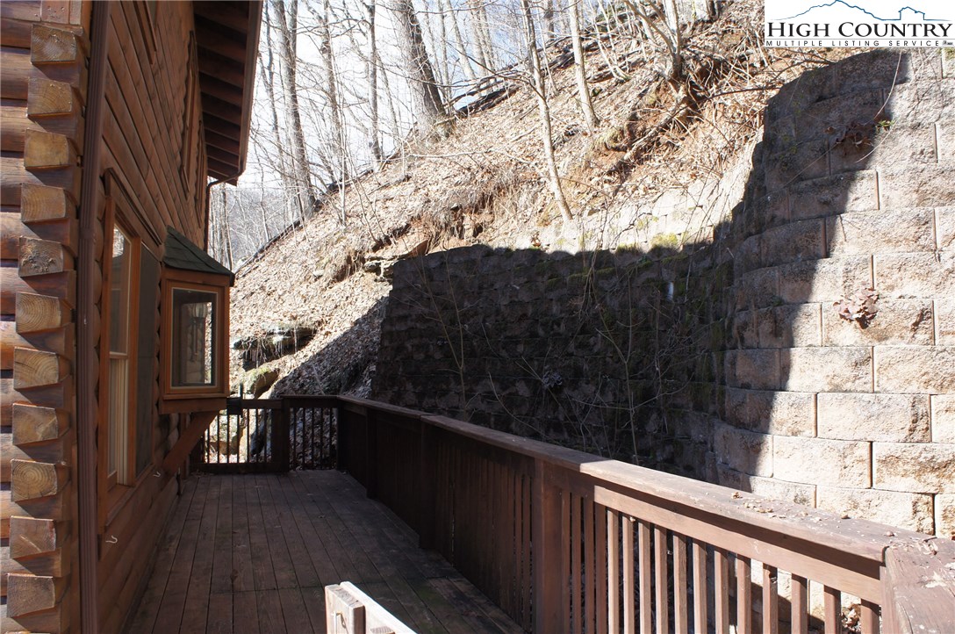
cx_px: 478
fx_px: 715
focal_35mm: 27
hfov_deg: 67.5
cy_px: 317
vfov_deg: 47.8
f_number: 7.1
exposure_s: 1/125
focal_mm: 18
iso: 200
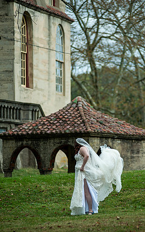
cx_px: 88
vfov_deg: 11.0
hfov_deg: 6.9
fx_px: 1210
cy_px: 137
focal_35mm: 191
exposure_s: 1/2000
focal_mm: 155
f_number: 2.8
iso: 200
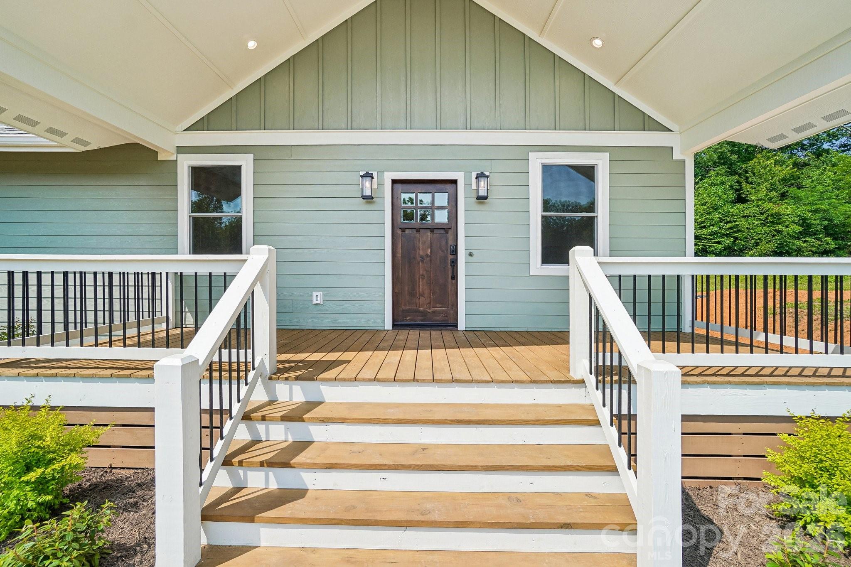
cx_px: 426
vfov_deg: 77.3
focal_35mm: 15
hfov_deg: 100.4
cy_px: 284
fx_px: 355
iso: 100
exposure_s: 1/200
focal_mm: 10
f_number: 8
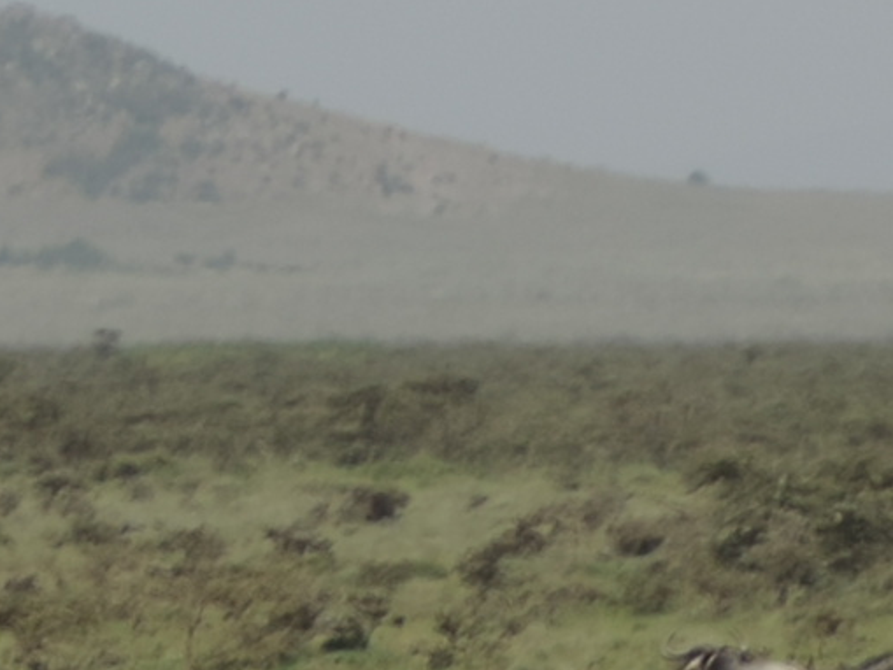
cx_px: 2156
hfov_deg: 2.0
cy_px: -228
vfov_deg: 1.5
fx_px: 25649
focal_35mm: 994
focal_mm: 27.6
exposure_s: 1/800
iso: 80
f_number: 4.4
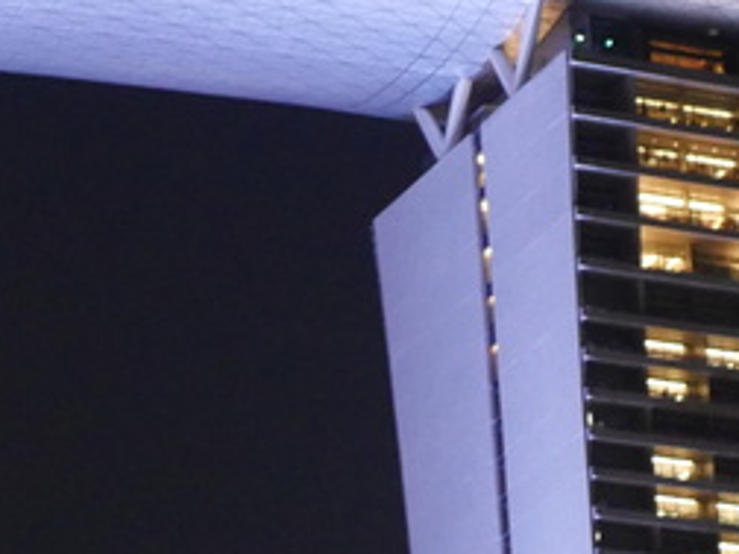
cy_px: 514
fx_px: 5423
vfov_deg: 5.8
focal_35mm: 254
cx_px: 589
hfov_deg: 7.8
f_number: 1.7
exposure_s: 1/50
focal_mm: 25
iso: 1600
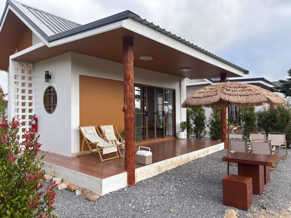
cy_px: 109
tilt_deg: +0.1
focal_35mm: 26
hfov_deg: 67.3
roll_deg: -0.1
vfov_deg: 53.1
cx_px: 146
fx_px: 219
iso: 50
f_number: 1.6
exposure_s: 1/818
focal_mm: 5.96
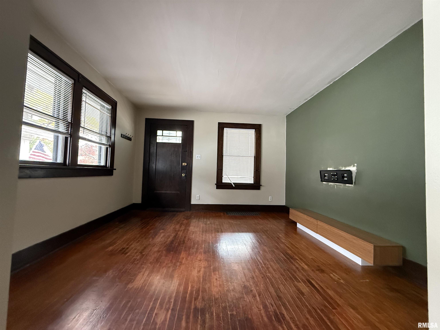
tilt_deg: +3.1
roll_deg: -2.0
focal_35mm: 14
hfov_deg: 102.1
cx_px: 220
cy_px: 165
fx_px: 178
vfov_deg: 85.7
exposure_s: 1/60
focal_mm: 2.22
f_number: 2.2
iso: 640
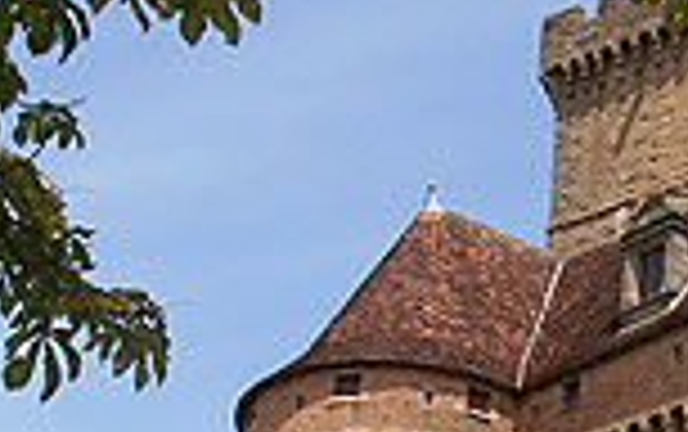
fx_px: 2572
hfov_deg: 14.7
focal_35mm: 137
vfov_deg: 9.6
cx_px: 854
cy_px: 369
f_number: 11
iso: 80
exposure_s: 1/125
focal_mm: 7.87
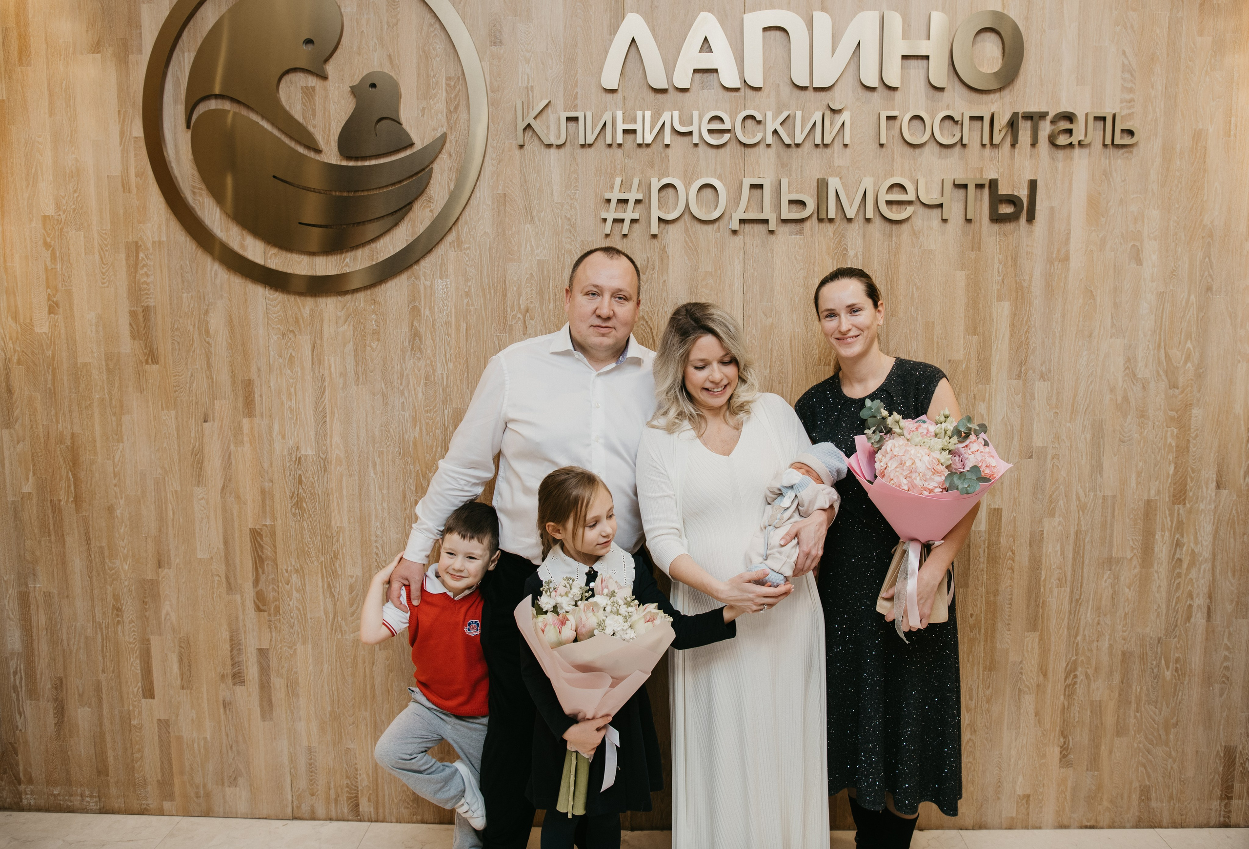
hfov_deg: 63.3
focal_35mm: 29
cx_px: 666
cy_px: 405
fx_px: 1013
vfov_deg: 45.5
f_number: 4
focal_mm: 27
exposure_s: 1/160
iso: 160
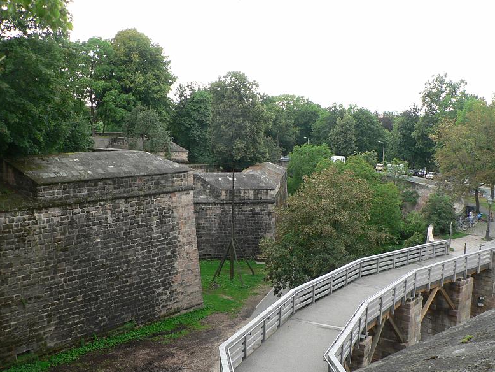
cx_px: 252
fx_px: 529
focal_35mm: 37
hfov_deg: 50.1
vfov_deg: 38.7
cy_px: 190
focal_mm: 6
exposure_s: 1/80
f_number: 3.6
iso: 80
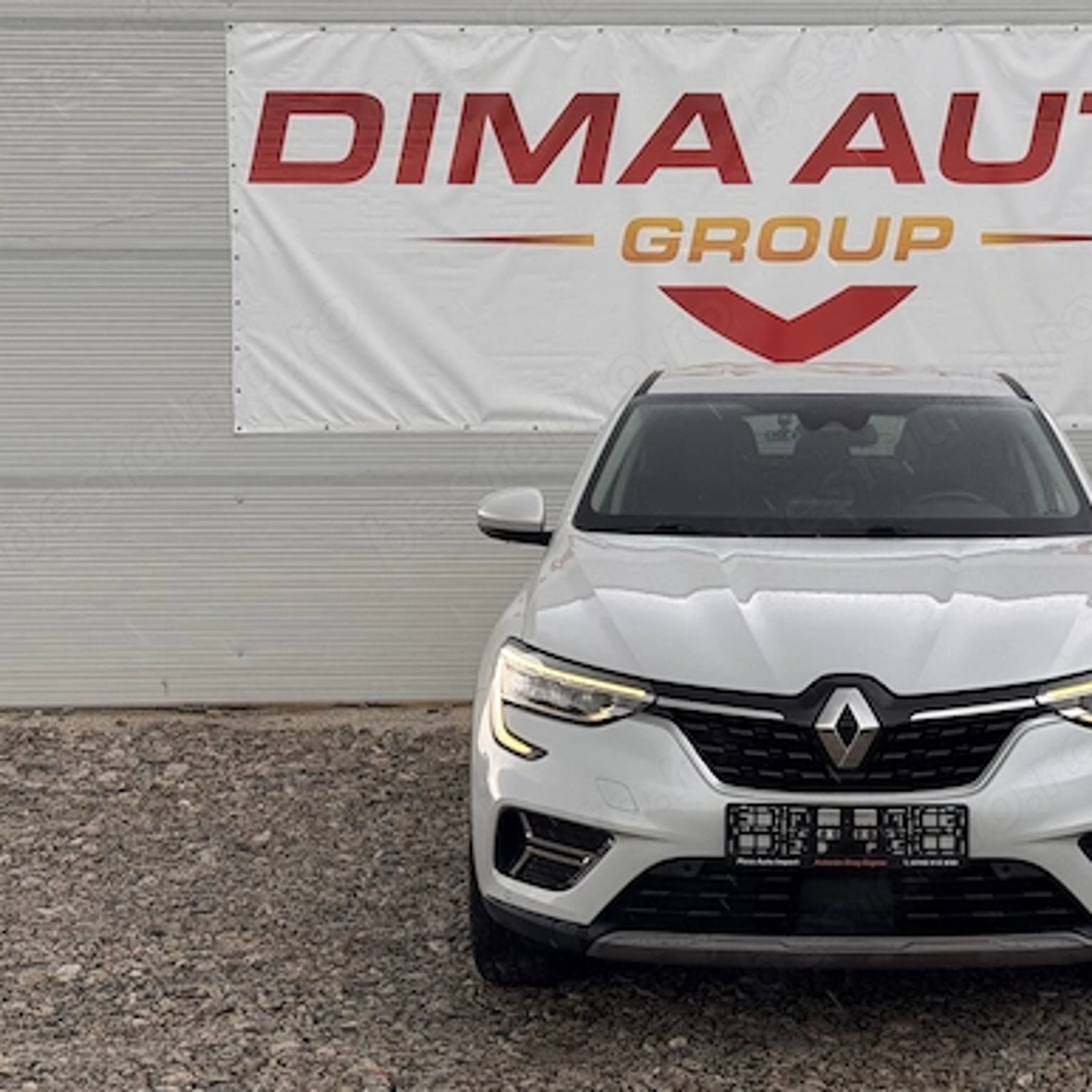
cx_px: 767
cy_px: 464
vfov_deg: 26.1
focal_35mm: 66
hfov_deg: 25.9
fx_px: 2356
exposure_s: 1/439
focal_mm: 6.76
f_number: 1.78
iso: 64
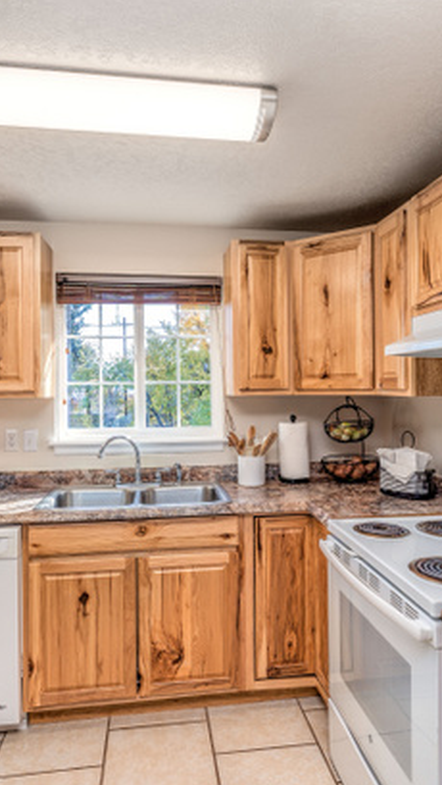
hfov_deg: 49.6
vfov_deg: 78.7
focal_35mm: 23
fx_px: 478
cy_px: 401
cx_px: 223
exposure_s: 1/13
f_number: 8
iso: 200
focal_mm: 14
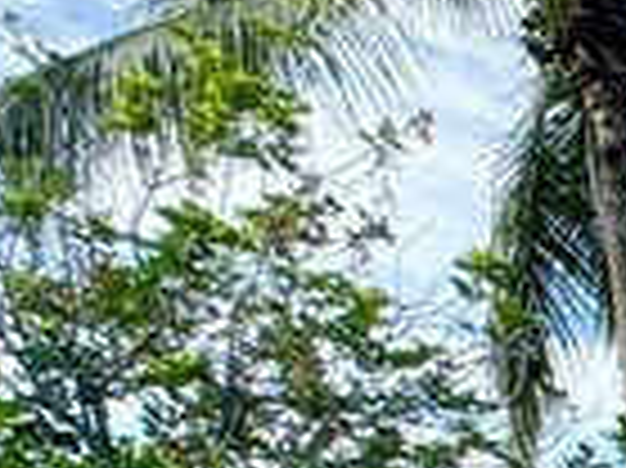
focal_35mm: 103
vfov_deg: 12.3
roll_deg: +0.0
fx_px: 1861
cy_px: 1008
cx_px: 1770
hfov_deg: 12.0
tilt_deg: -4.5
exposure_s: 1/1277
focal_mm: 2.22
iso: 40
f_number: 2.2
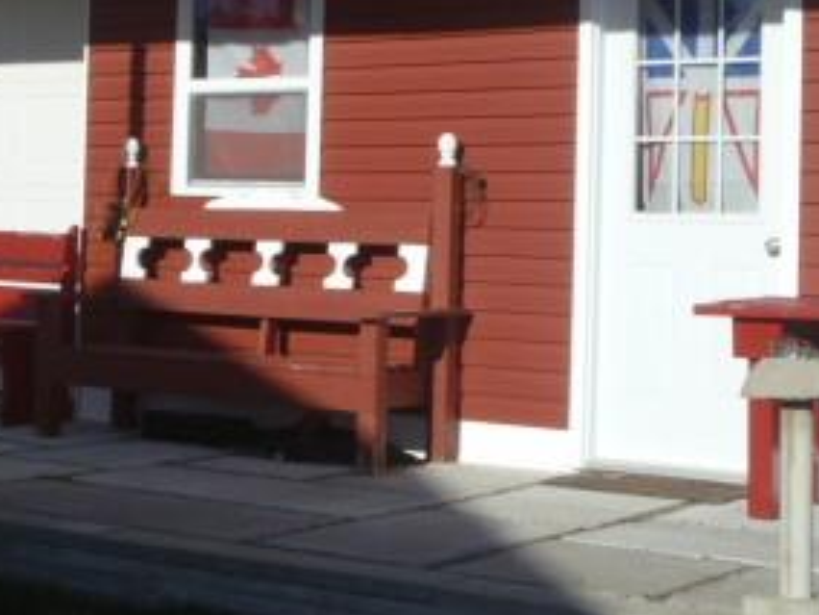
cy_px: 179
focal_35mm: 79
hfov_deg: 24.6
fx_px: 1869
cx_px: 257
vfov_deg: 18.6
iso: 80
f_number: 5.6
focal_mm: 6.3
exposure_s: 1/320
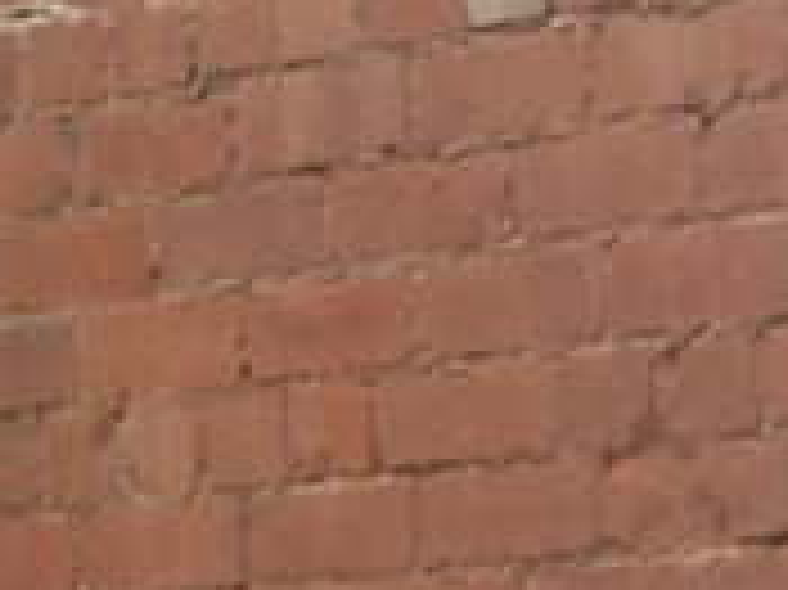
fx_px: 5460
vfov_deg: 5.8
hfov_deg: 7.2
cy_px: 1765
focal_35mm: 240
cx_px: 2450
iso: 100
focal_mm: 4.28
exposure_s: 1/120
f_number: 2.4
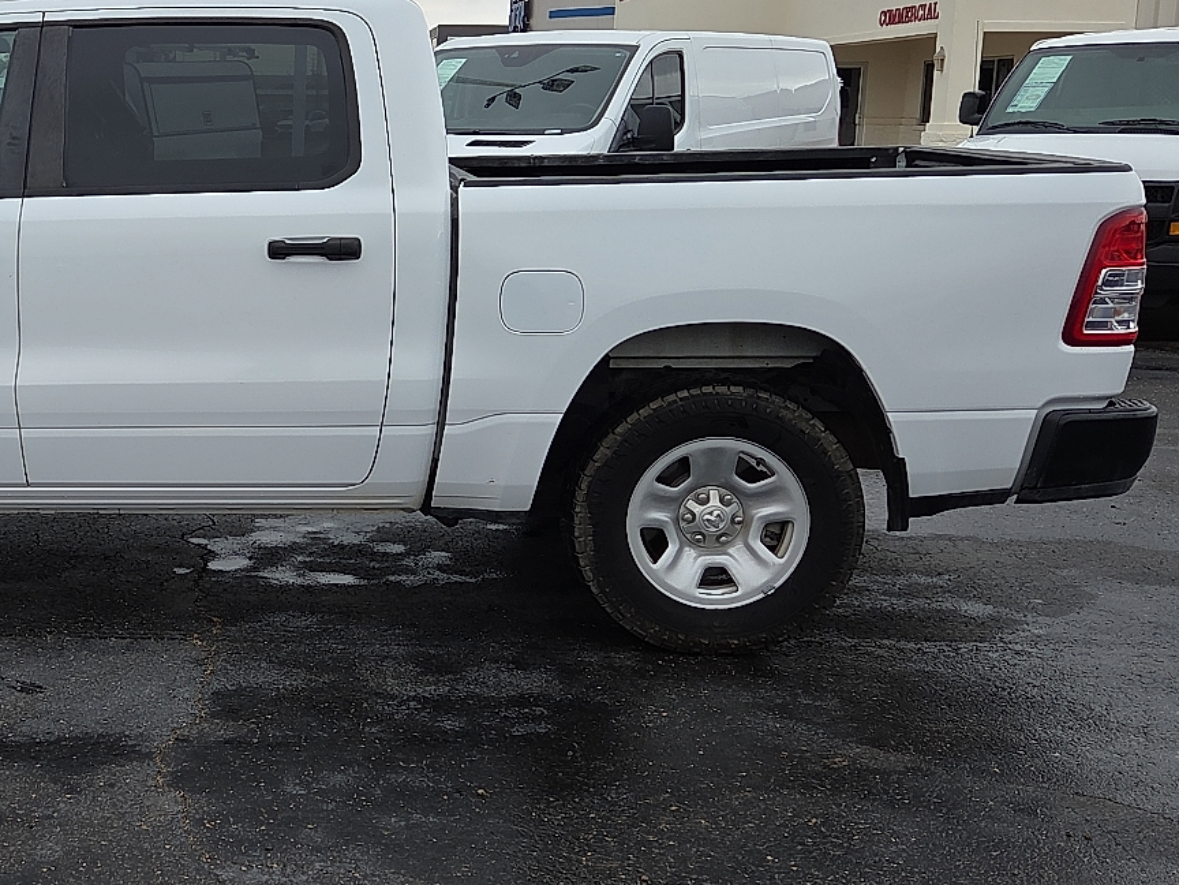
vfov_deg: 29.1
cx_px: 166
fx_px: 1703
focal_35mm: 50
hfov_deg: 36.3
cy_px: 371
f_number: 1.8
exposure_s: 1/2500
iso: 76
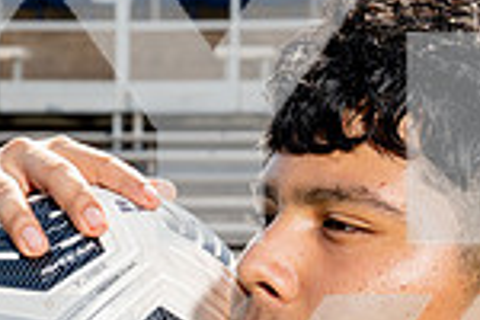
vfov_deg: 5.0
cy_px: 466
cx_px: 355
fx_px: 3613
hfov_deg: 7.6
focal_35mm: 271
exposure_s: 1/250
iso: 320
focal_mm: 70
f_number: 11
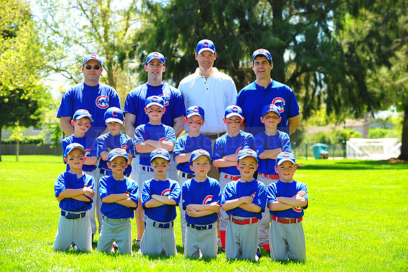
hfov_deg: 19.5
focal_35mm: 105
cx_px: 204
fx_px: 1189
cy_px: 136
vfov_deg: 13.0
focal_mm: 105
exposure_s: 1/320
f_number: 5
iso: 200
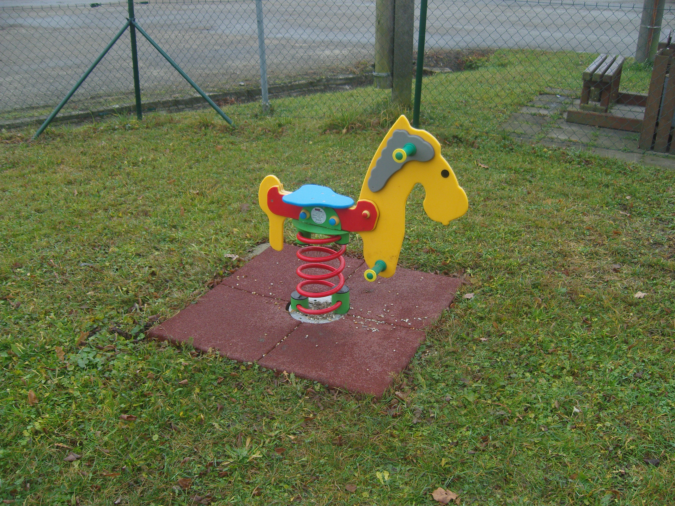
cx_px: 338
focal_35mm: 34
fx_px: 663
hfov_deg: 54.0
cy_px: 253
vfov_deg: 41.8
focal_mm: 7.3
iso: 100
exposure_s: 1/250
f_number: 2.8
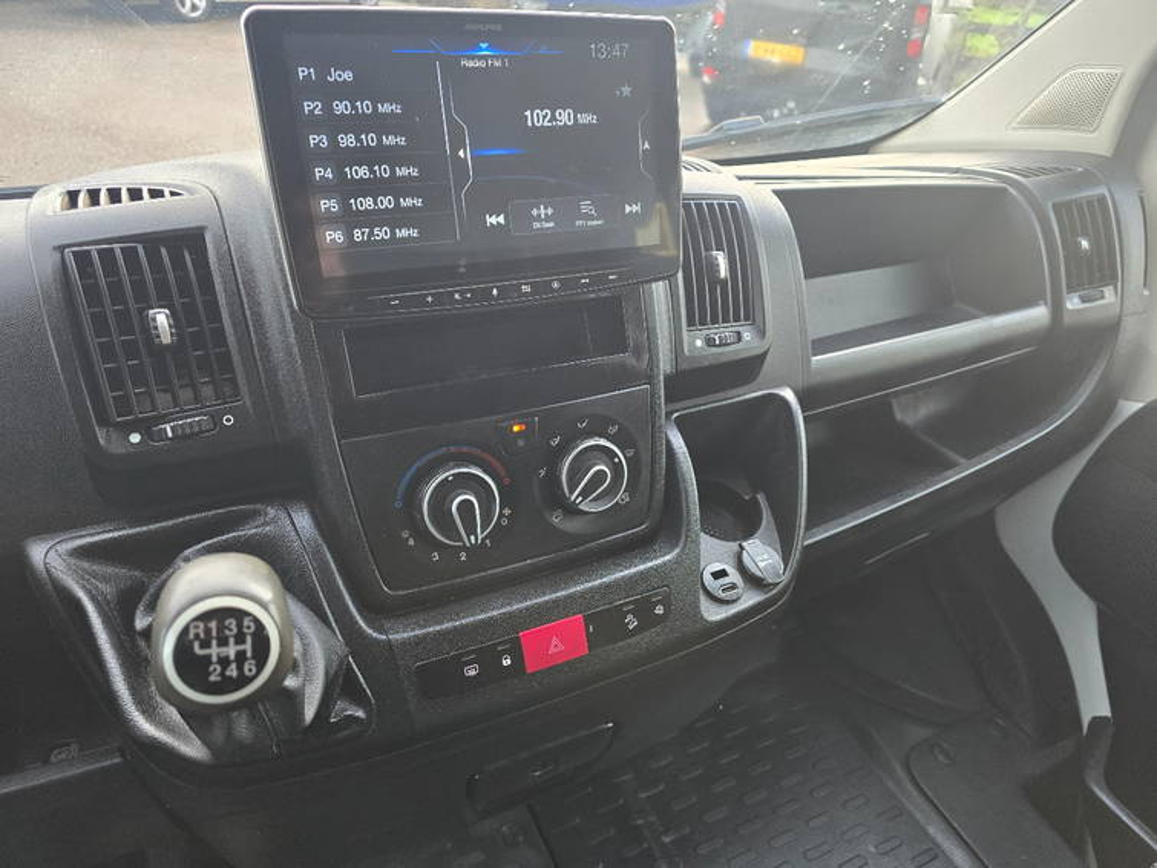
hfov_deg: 73.9
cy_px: 434
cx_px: 578
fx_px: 769
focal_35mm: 23
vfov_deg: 58.9
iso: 160
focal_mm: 6.3
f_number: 1.7
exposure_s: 1/180
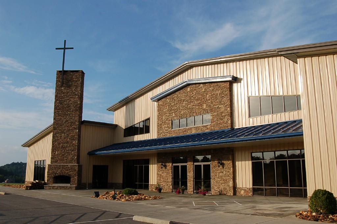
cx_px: 168
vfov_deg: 39.9
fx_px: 309
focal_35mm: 33
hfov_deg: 57.3
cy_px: 112
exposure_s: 1/320
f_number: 9
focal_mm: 22
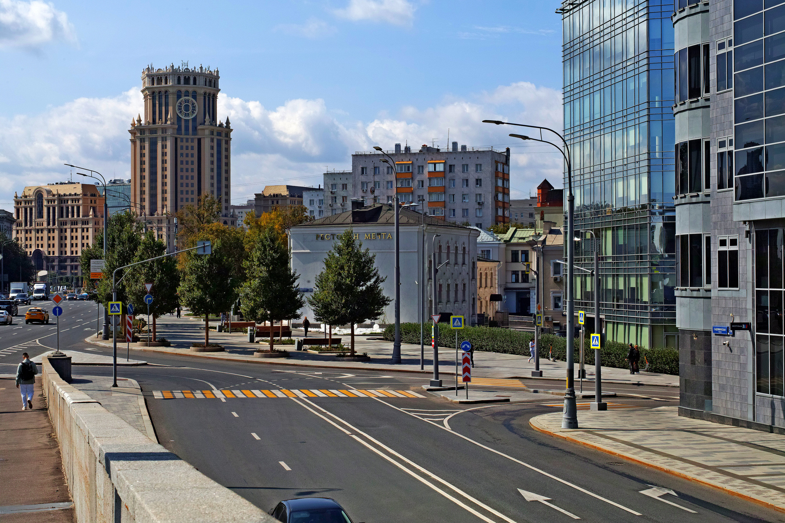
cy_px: 262
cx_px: 392
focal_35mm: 66
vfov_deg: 20.6
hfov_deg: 30.5
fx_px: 1439
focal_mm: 50
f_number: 11
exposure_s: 1/250
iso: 100
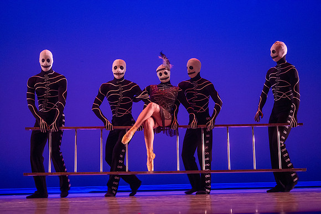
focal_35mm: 85
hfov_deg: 23.9
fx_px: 758
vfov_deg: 16.1
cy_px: 107
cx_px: 160
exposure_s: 1/125
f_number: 4
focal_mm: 85
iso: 3200
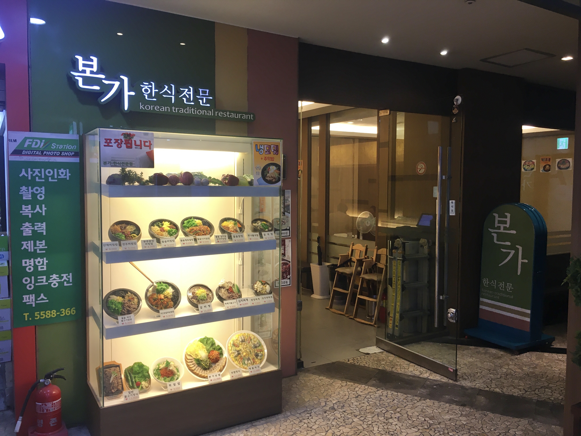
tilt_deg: -2.3
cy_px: 218
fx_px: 487
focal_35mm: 29
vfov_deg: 48.2
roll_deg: +0.3
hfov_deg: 61.7
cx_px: 290
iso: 50
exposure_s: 1/30
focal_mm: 4.15
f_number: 2.2
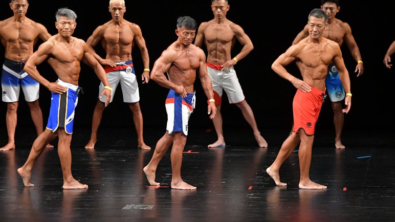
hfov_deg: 9.5
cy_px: 95
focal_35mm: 228
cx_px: 198
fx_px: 2388
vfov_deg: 5.3
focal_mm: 145
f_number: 5.6
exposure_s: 1/400
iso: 3200
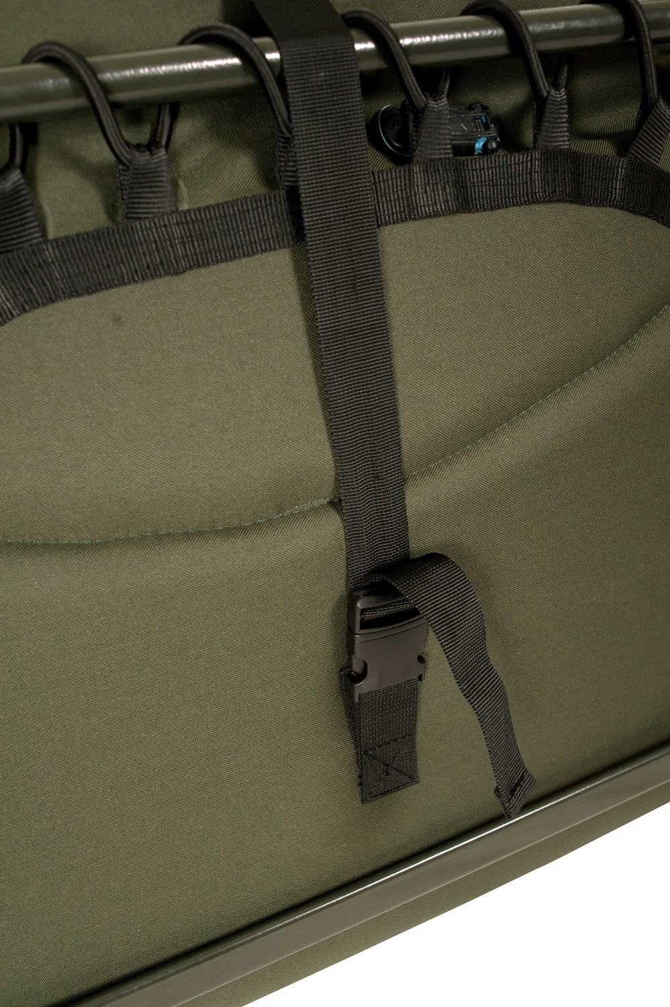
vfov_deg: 54.5
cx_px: 335
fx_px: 978
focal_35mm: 35
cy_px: 504
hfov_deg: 37.8
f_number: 8
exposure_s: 1/160
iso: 560
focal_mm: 35
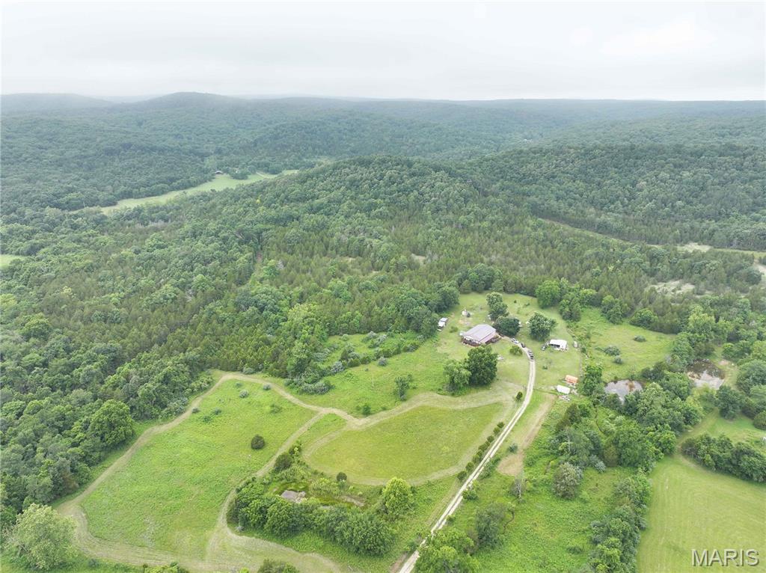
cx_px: 383
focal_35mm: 24
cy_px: 286
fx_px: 531
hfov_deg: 71.6
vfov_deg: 56.7
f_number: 2.8
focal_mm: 12.29
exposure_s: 1/800
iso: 100
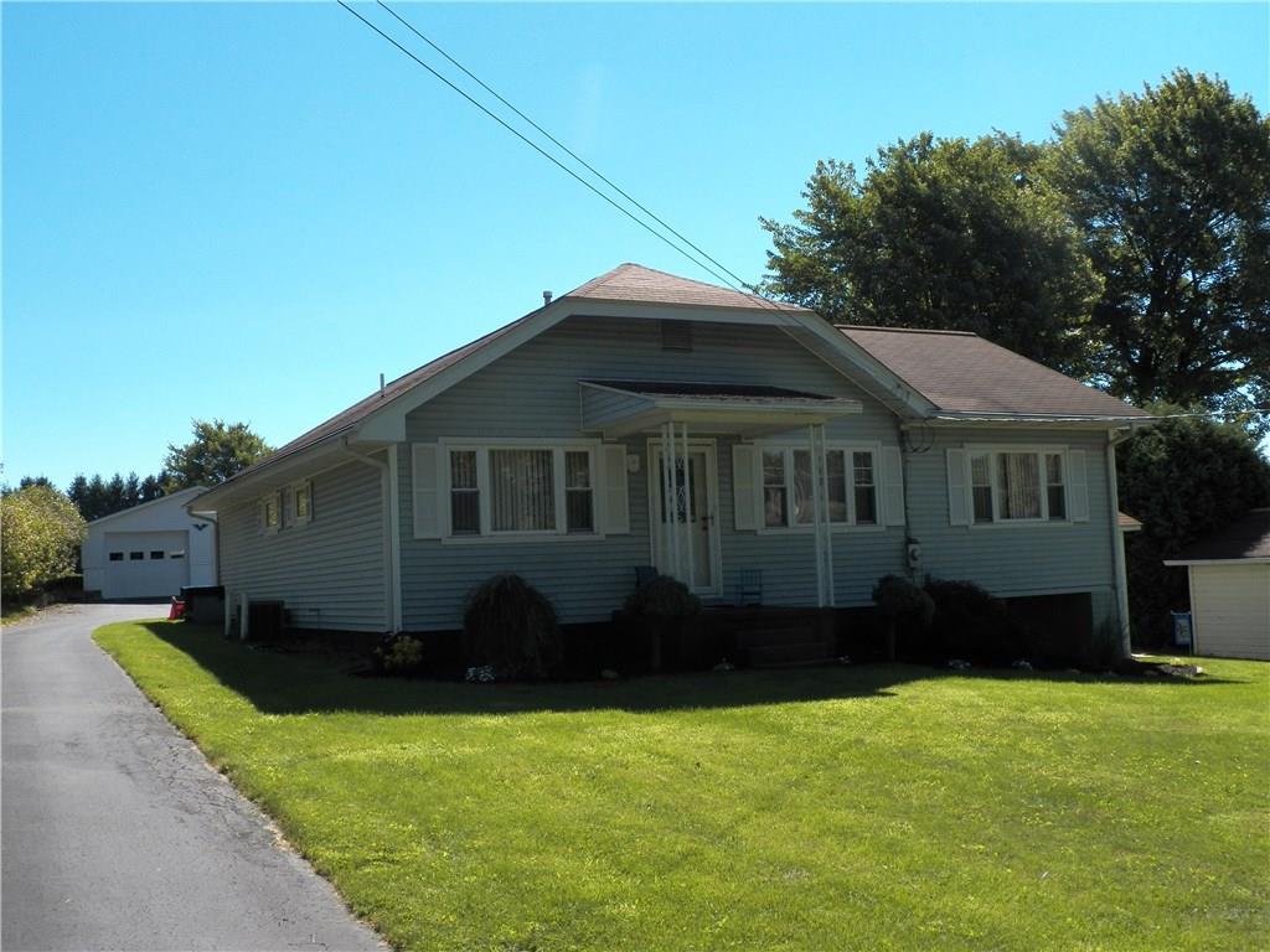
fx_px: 1284
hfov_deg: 52.6
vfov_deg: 40.7
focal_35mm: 35
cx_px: 635
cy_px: 476
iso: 125
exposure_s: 1/1000
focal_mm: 6.3
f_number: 4
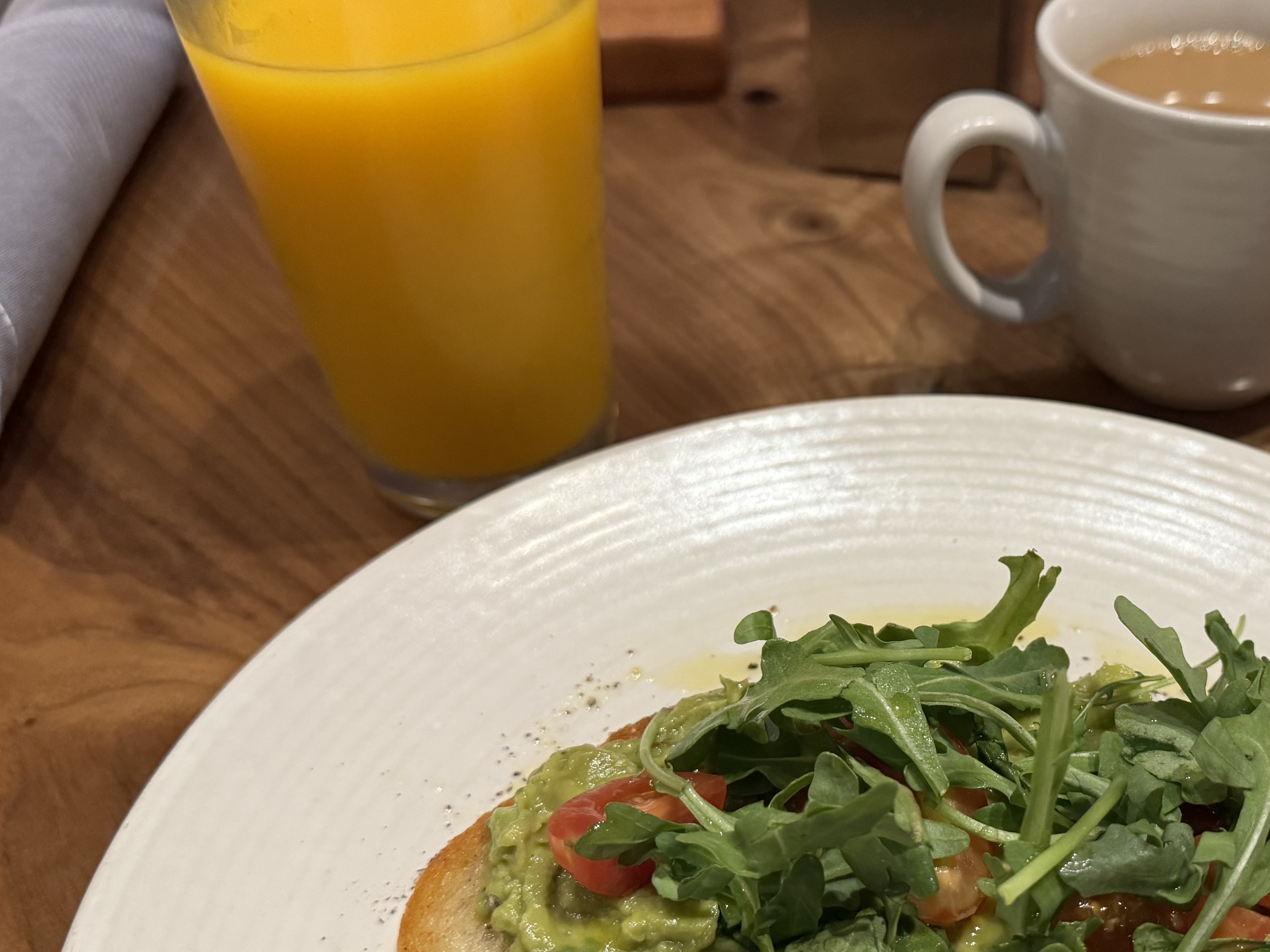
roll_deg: +0.1
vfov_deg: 36.7
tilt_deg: -42.6
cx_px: 918
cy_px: 575
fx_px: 1431
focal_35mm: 39
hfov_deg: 46.5
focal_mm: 6.76
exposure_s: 1/60
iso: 400
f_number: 1.78
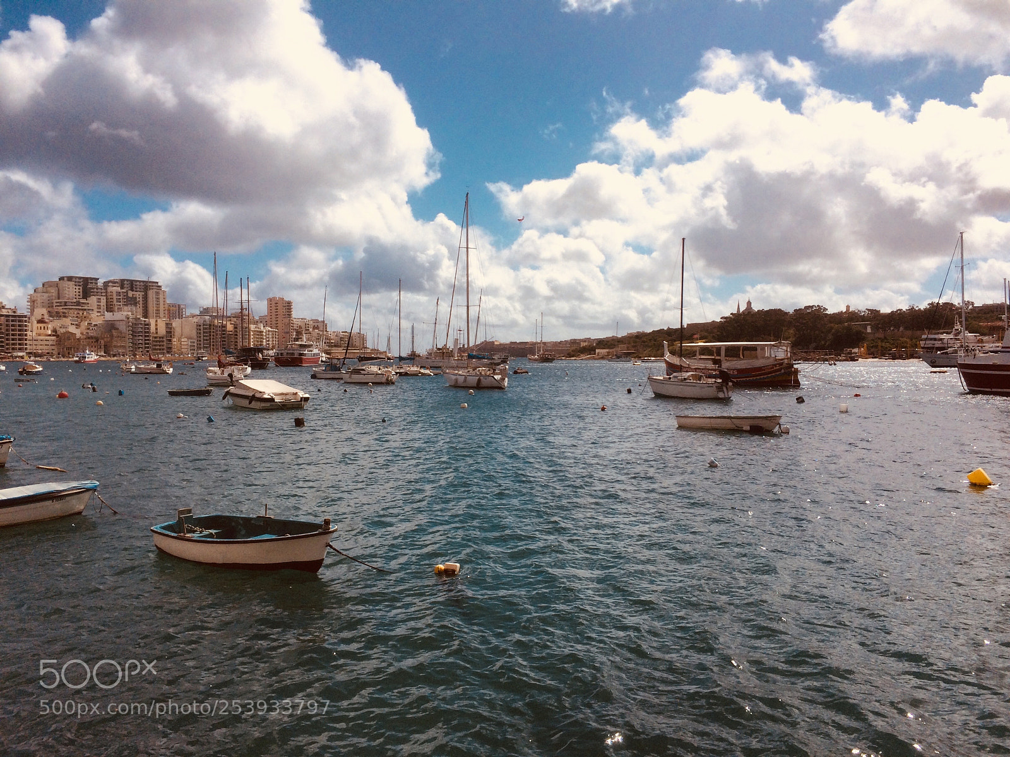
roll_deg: +1.3
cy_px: 378
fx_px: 846
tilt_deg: -3.9
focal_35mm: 29
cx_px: 505
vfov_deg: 48.2
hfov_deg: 61.7
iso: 40
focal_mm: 4.15
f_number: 2.2
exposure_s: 1/8264
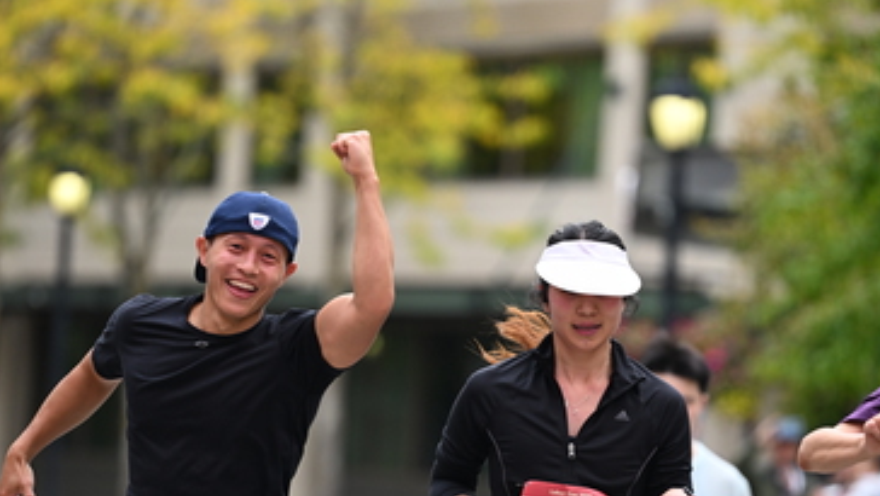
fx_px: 6279
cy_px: 377
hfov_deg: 8.0
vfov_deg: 4.5
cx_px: 441
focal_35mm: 269
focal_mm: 170
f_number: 2.8
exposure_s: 1/2500
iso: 640
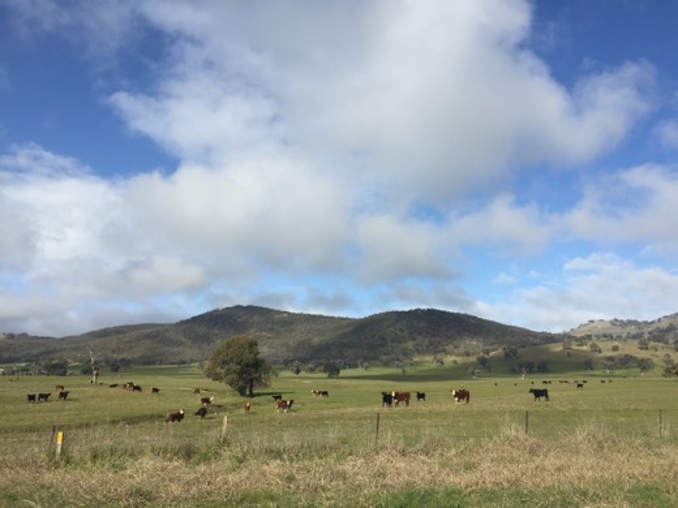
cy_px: 254
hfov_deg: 61.7
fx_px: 568
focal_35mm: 29
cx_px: 339
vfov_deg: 48.2
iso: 32
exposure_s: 1/2326
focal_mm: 4.15
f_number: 2.2
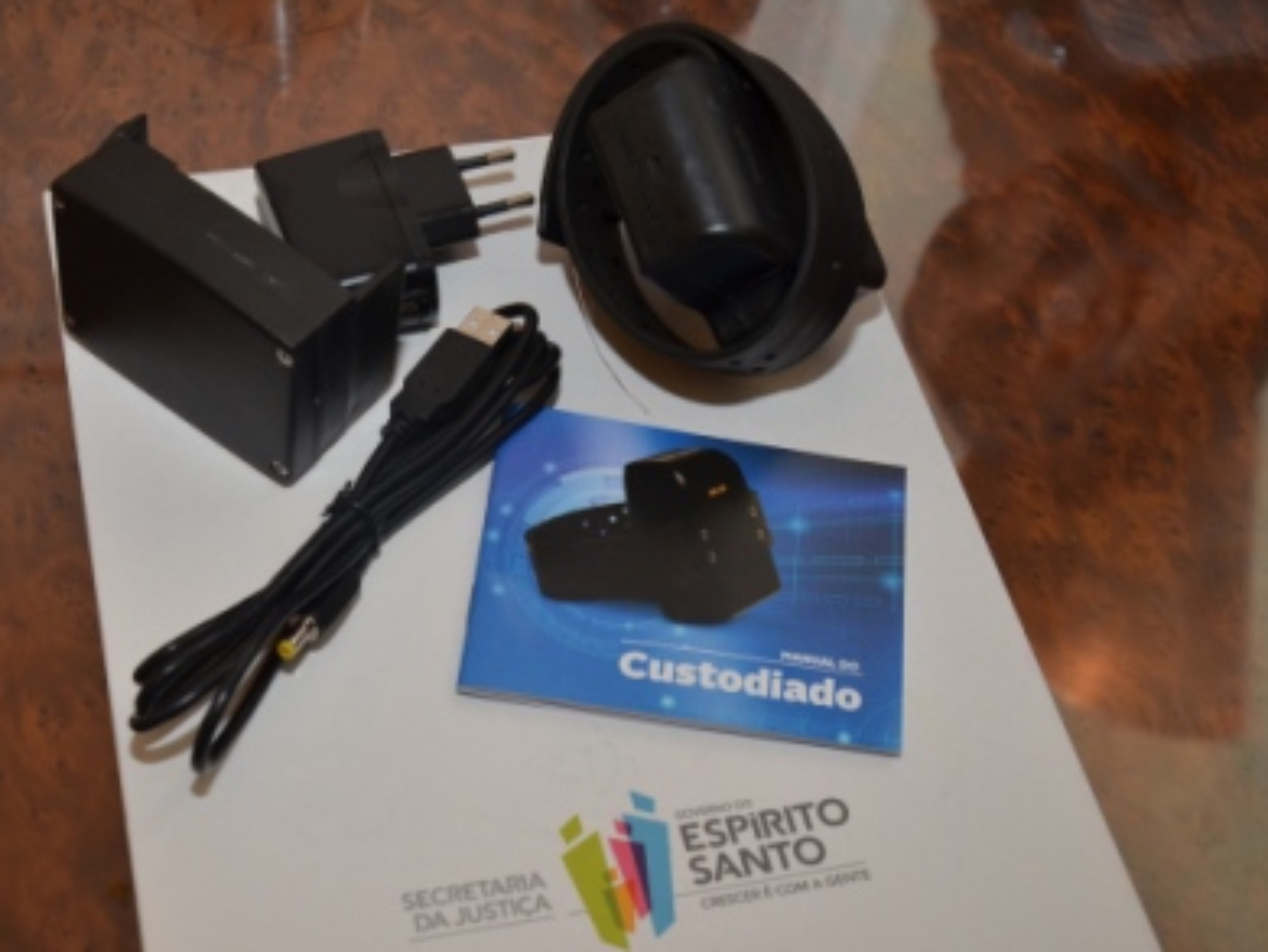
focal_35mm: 53
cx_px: 566
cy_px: 476
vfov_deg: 27.6
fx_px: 1943
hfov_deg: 36.1
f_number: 5.6
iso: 640
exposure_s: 1/80
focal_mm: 32
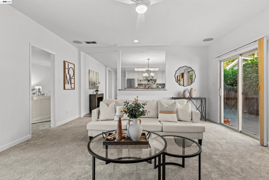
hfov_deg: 93.3
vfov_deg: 70.4
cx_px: 134
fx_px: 127
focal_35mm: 17
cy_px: 90
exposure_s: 1
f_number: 8
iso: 100
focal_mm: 17
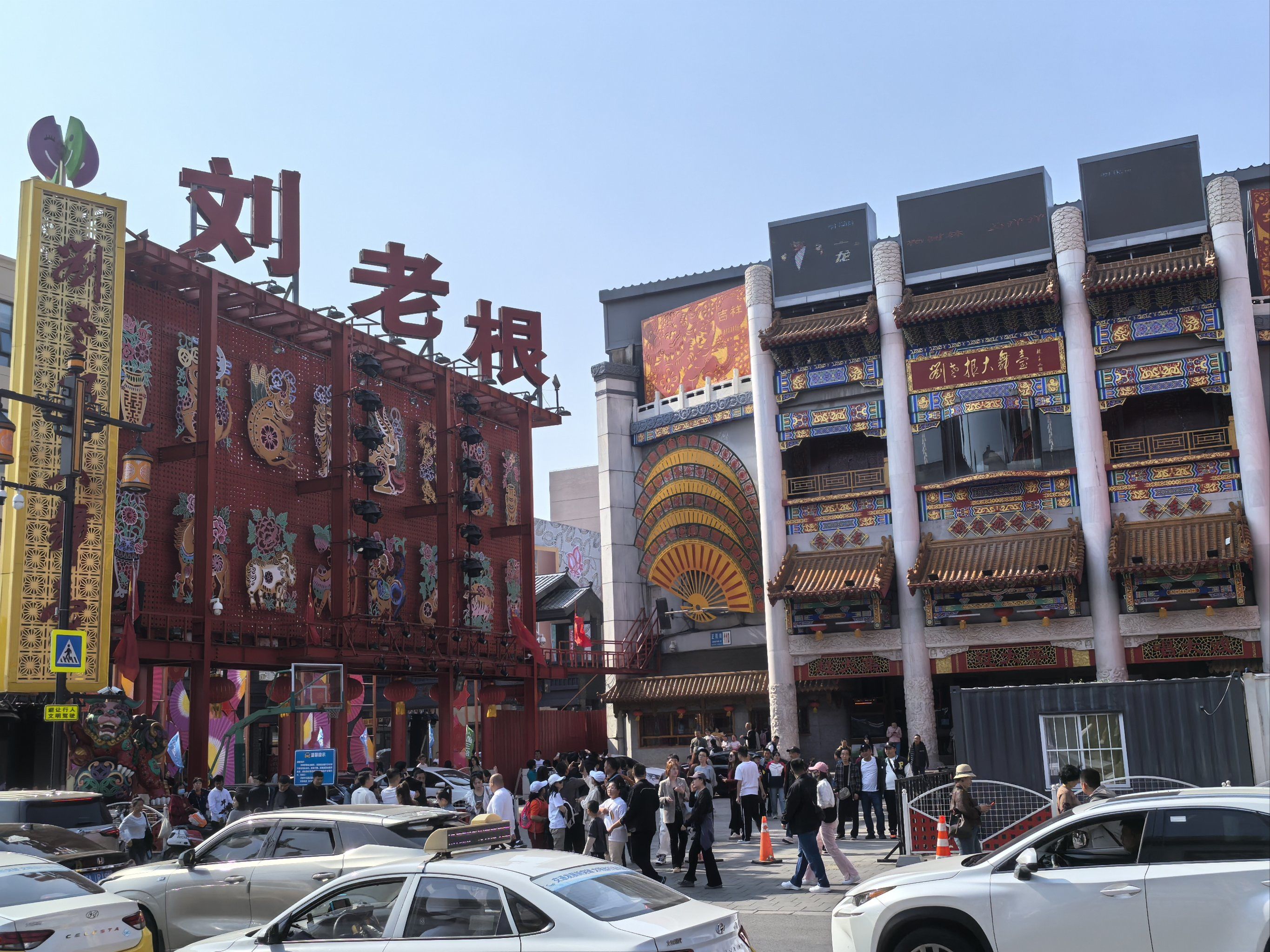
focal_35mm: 37
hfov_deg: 50.1
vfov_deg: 38.7
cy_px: 476
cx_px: 635
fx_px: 1357
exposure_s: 1/10000
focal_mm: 5.75
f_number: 2
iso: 50
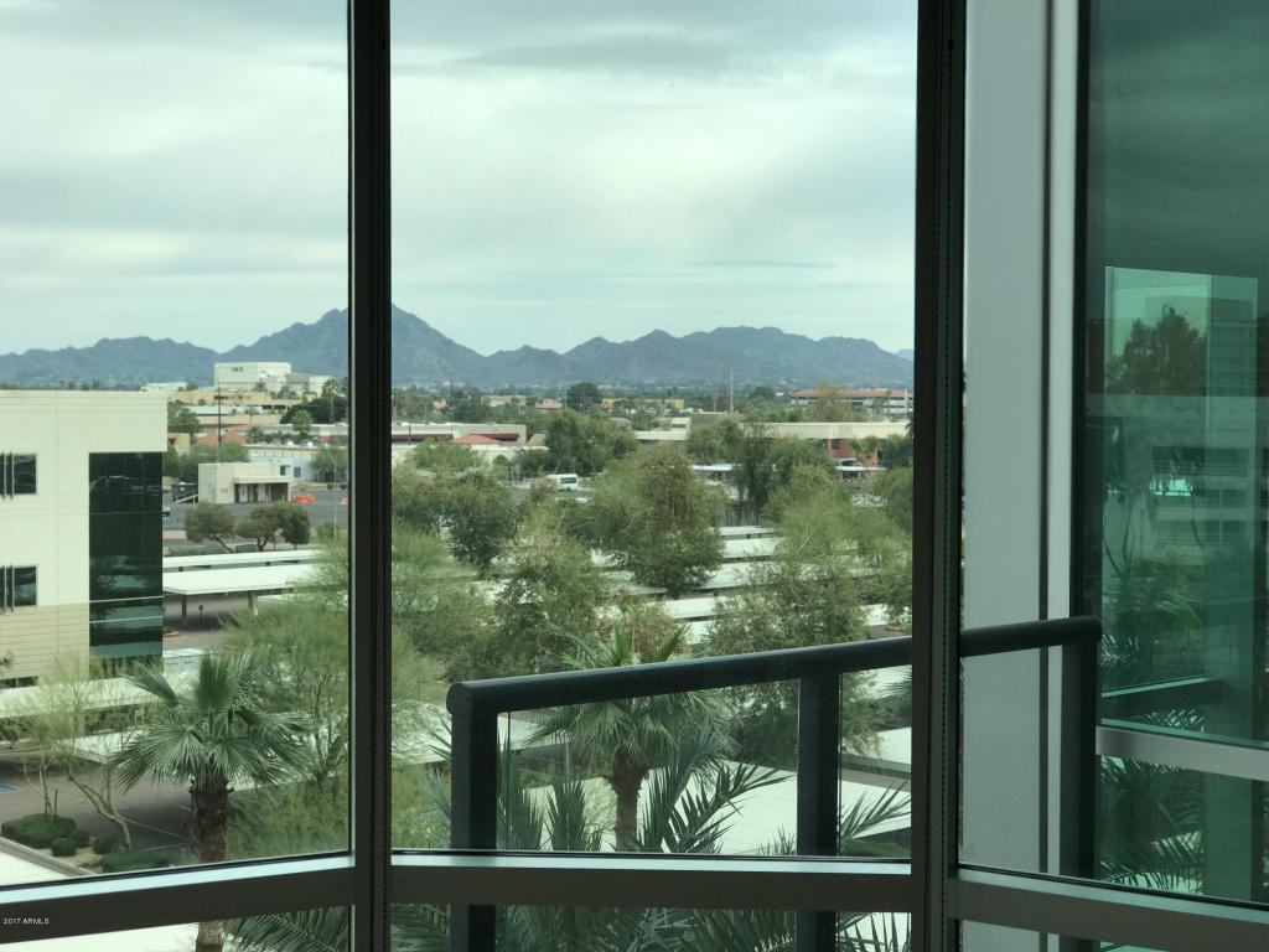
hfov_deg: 33.8
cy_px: 476
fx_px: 2090
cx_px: 634
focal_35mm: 57
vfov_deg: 25.7
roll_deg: -0.8
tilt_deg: -1.8
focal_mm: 6.6
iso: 20
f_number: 2.8
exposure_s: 1/465
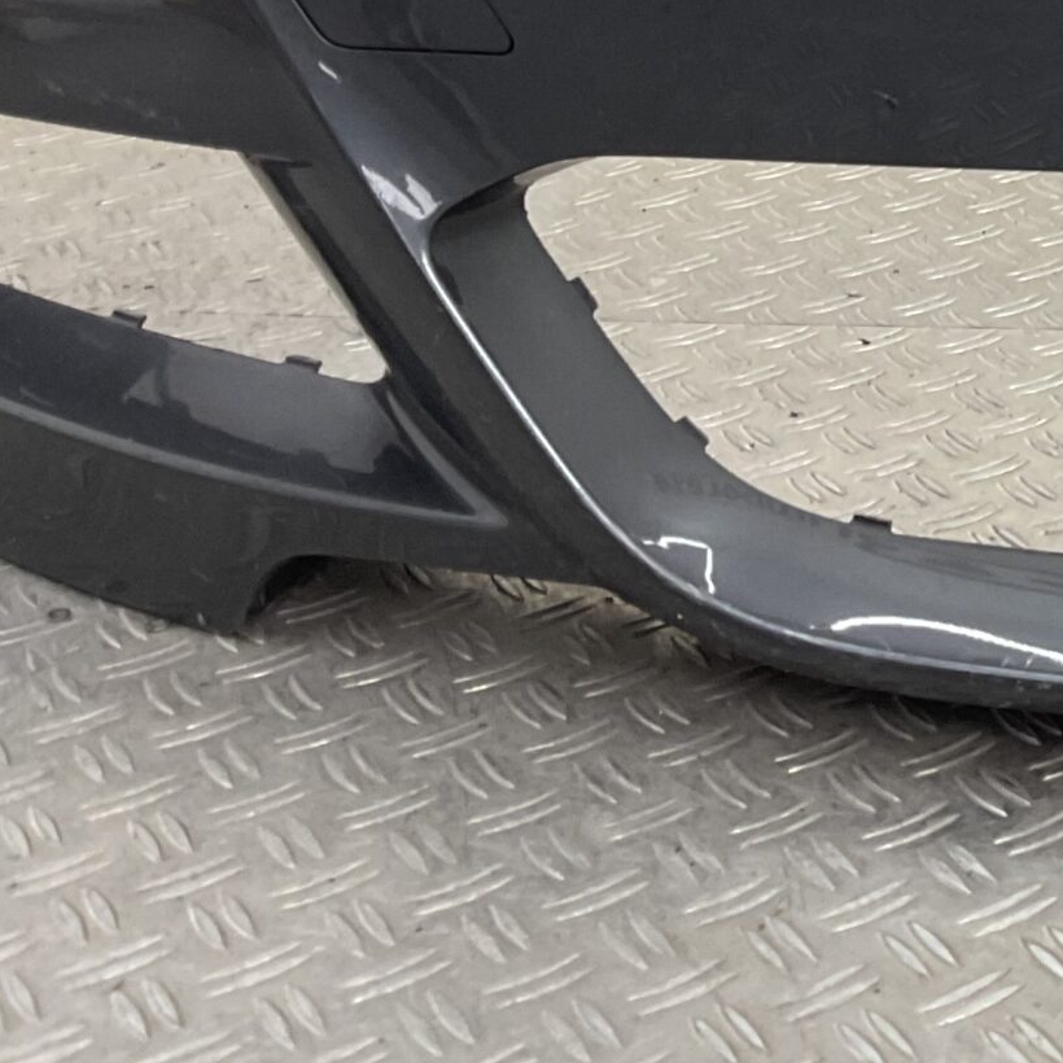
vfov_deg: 20.6
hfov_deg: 18.8
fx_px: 2779
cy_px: -130
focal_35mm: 80
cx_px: 1650
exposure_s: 1/100
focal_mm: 3
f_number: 1.8
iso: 25
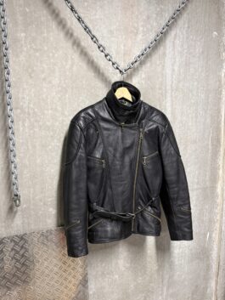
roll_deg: +0.8
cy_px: 150
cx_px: 112
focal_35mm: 24
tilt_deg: -6.8
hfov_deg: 56.8
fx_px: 208
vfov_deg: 71.6
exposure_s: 1/50
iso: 320
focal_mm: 6.76
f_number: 1.78
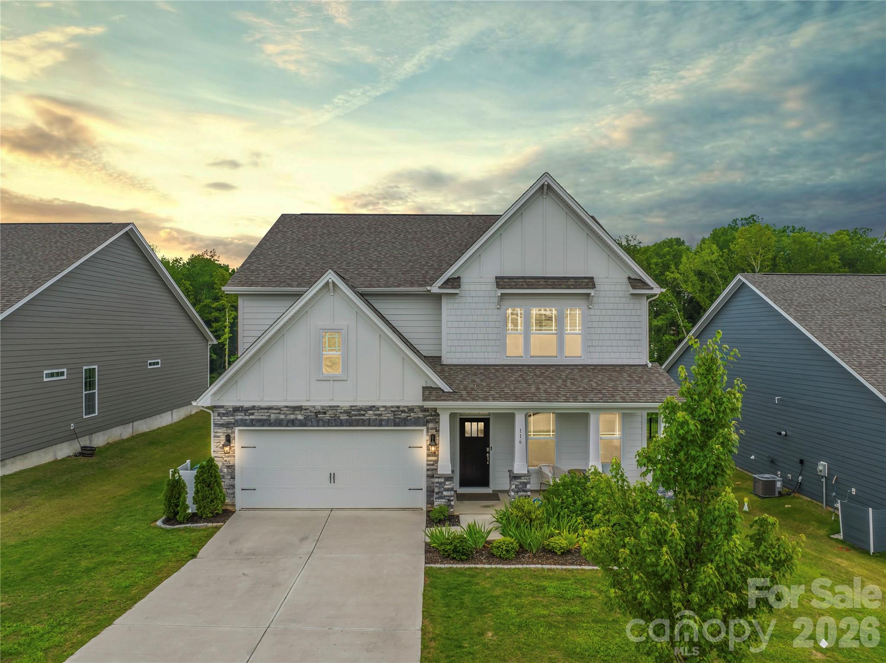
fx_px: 614
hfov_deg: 71.6
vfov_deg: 56.8
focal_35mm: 24
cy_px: 332
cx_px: 443
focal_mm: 12.29
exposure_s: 1/1000
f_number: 2.8
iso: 100
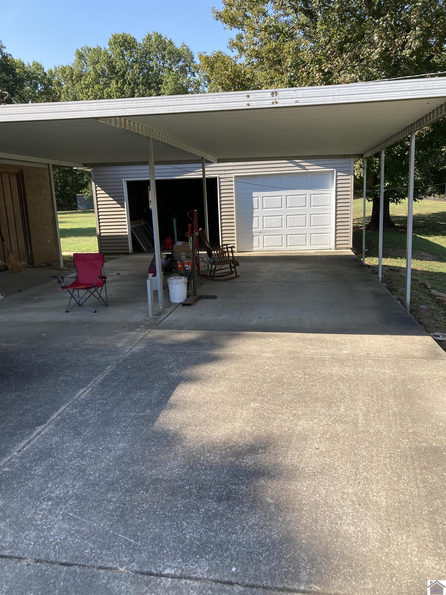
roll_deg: +0.6
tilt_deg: -10.2
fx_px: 481
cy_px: 298
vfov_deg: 63.4
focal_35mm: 28
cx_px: 223
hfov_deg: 49.7
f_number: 1.8
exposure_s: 1/725
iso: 20
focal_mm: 3.99
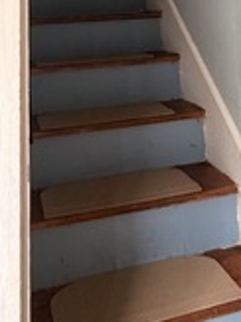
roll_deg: +1.8
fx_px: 400
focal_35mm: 43
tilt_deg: +6.4
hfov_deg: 33.6
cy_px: -32
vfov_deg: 37.0
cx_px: 116
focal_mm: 2.22
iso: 400
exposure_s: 1/60
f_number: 2.2
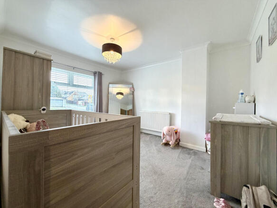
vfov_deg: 85.7
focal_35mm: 14
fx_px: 112
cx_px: 138
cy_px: 104
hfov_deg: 102.1
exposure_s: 1/100
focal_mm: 2.22
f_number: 2.2
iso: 160
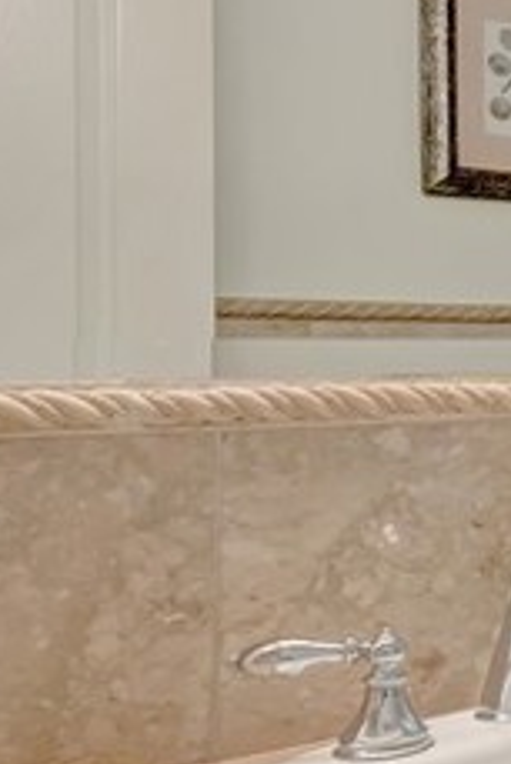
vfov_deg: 30.0
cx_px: 1373
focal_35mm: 67
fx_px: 1424
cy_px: 329
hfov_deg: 12.8
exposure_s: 1/10
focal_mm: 10
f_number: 5.6
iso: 100
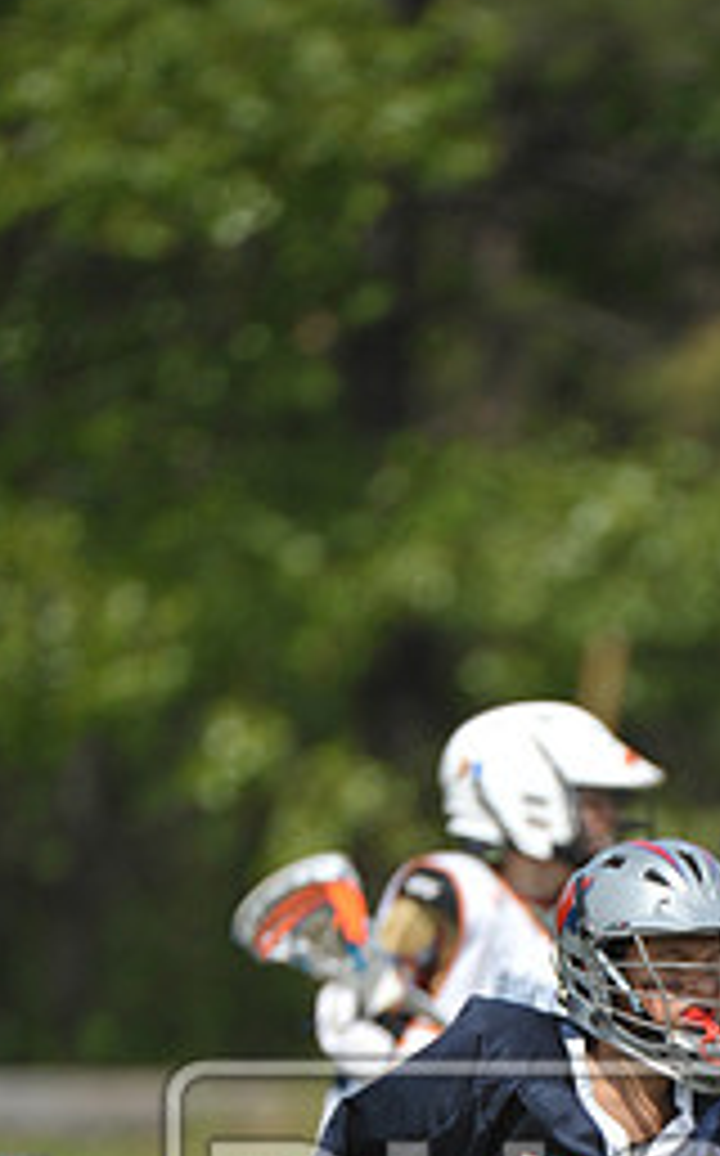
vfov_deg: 2.5
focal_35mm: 829
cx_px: 846
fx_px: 26100
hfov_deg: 1.6
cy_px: 1268
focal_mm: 360
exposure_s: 1/3200
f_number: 4
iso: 640
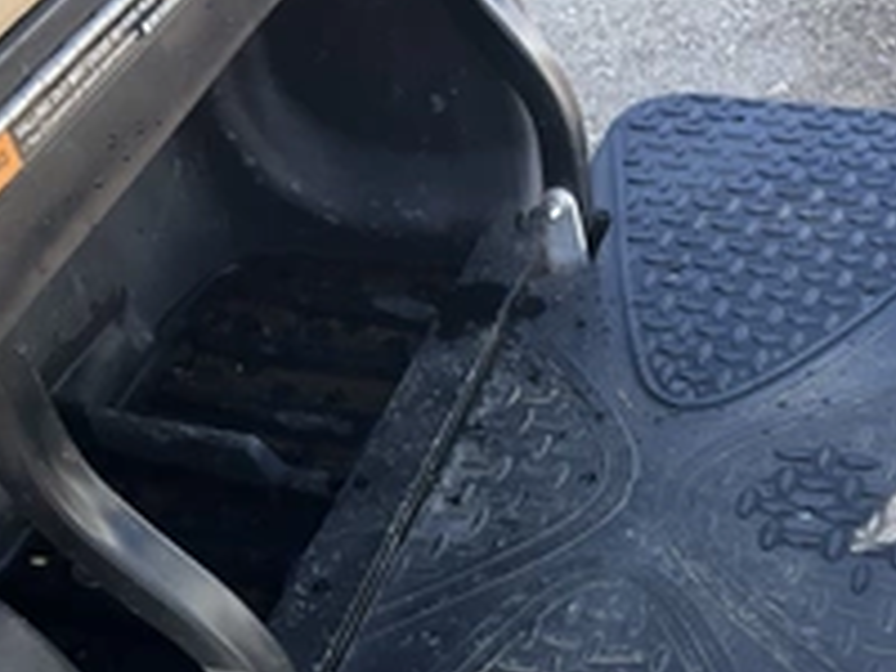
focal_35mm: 58
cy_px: 645
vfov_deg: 24.3
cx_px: 538
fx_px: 1501
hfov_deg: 33.1
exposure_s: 1/362
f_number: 1.8
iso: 25
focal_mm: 3
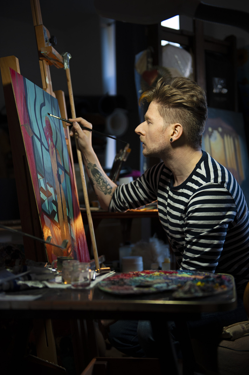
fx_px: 519
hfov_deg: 27.0
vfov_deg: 39.6
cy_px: 188
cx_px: 124
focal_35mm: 50
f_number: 2.8
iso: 400
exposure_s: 1/125
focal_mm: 50
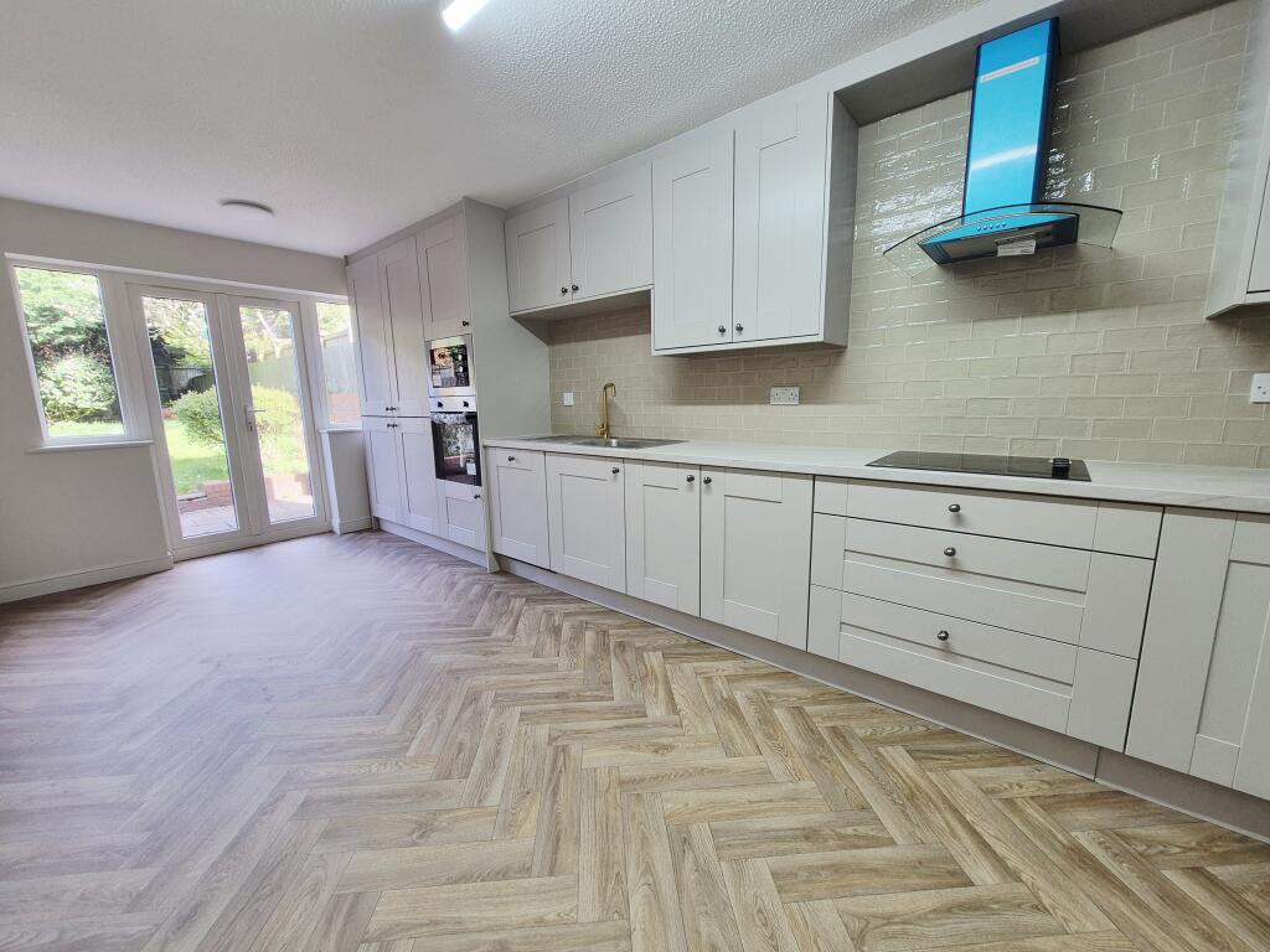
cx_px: 635
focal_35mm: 13
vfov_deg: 89.9
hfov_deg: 106.2
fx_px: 477
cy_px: 476
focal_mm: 1.74
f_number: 2.2
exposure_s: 1/50
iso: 50
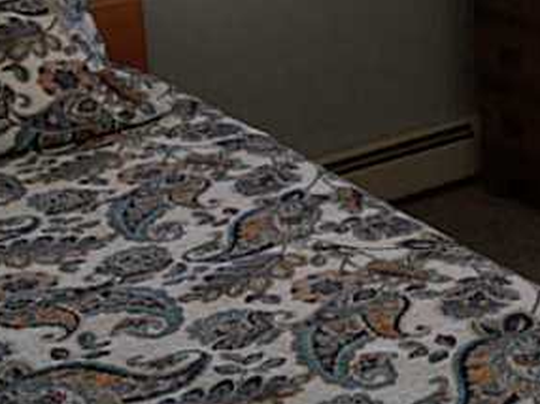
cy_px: -40
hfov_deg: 19.3
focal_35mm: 98
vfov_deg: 14.7
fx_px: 1527
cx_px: 580
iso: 64
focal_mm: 4.28
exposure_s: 1/20
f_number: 2.4
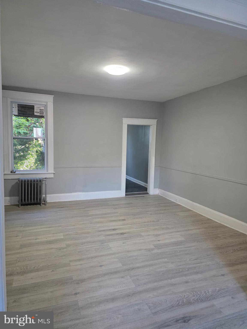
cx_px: 124
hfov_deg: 58.9
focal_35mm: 23
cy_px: 164
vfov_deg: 73.9
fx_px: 219
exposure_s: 1/120
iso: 800
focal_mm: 6.3
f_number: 1.7
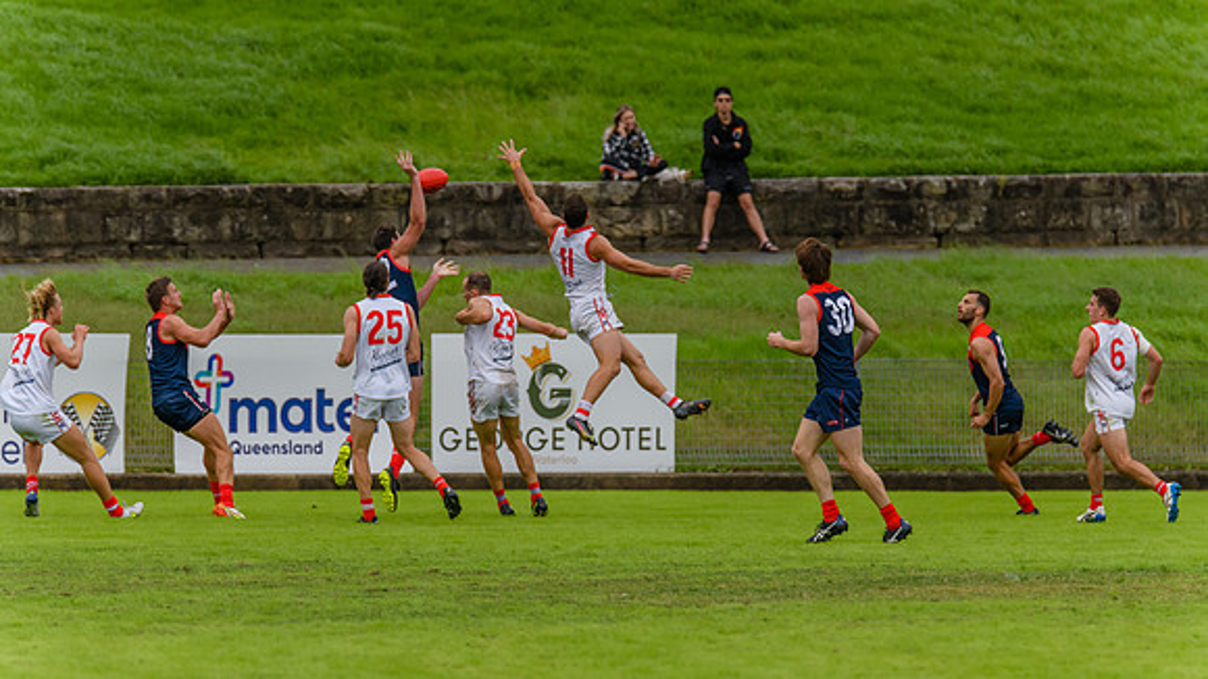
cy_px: 392
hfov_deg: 4.9
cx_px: 604
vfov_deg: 2.8
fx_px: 14090
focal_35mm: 440
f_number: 6.3
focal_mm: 420
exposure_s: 1/2500
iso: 800
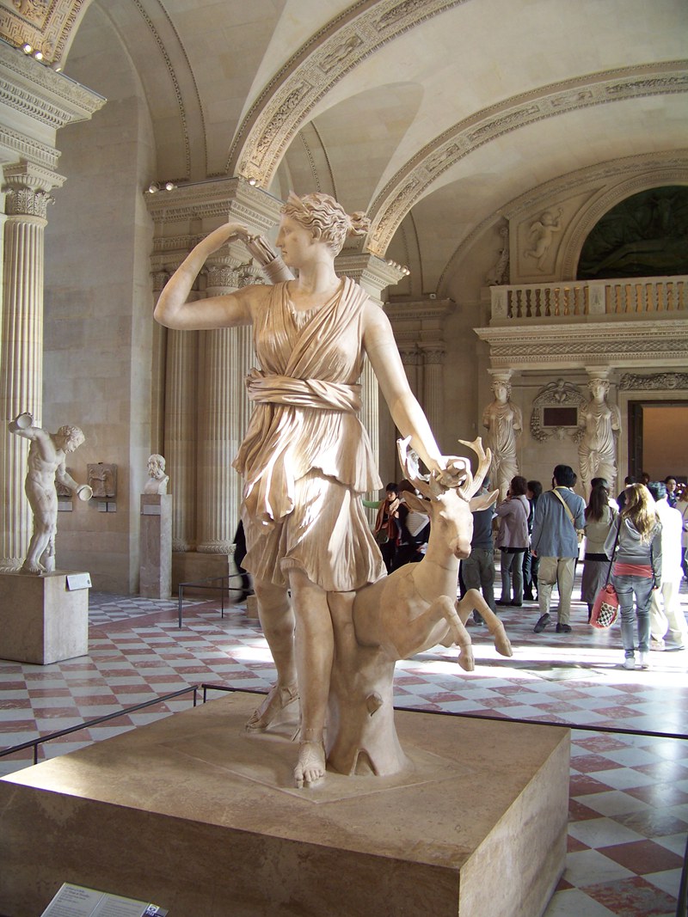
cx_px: 344
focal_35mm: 36
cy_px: 458
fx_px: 954
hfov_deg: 39.6
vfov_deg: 51.4
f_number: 2.8
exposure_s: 1/30
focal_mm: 5.85
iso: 64
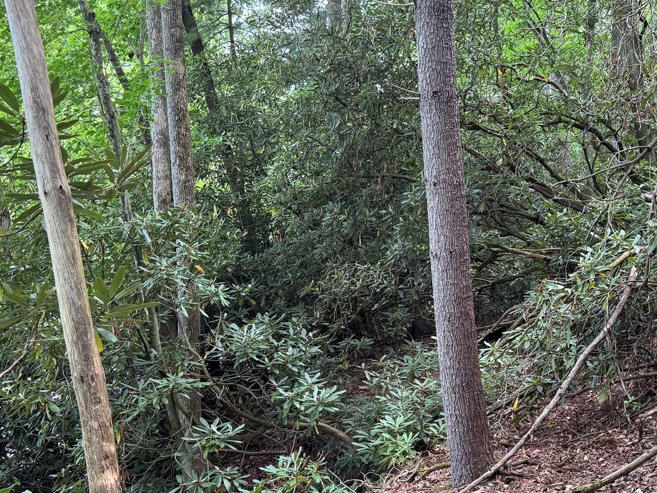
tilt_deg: -7.7
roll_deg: -3.2
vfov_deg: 33.3
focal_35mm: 43
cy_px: 325
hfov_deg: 42.9
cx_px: 463
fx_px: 816
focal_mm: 6.76
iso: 250
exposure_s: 1/60
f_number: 1.78
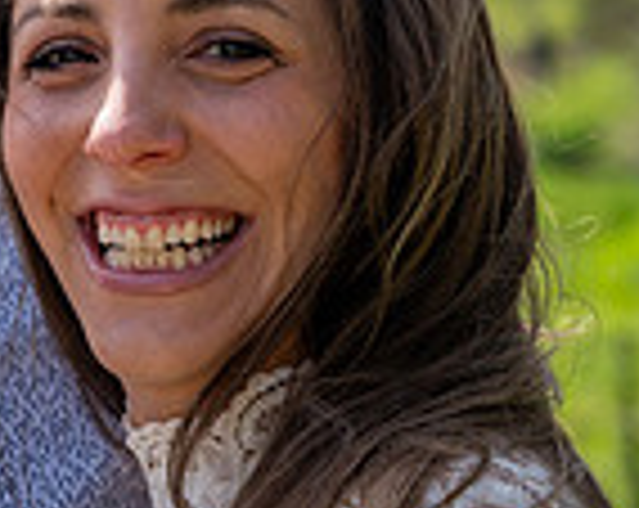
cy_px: 34
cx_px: -272
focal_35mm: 285
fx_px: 5379
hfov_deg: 6.7
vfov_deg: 5.4
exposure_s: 1/1600
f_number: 5
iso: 320
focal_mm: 70
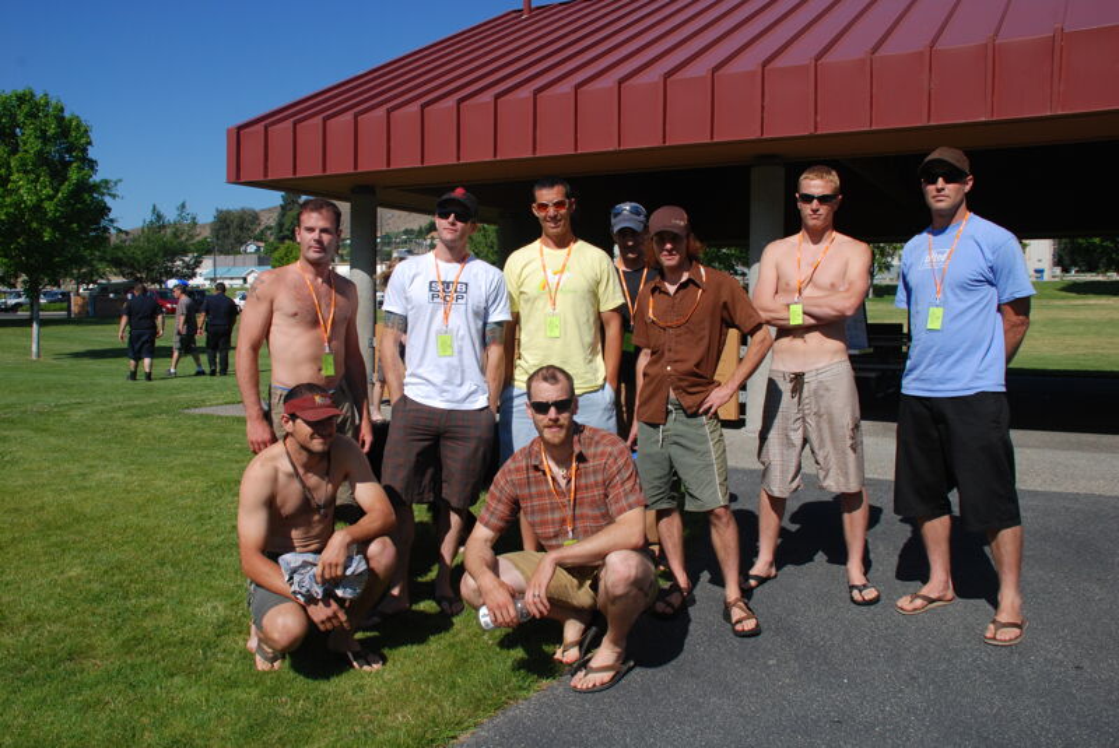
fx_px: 933
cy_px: 374
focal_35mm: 30
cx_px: 560
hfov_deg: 61.9
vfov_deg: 43.7
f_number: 10
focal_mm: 20
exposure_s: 1/400
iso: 200
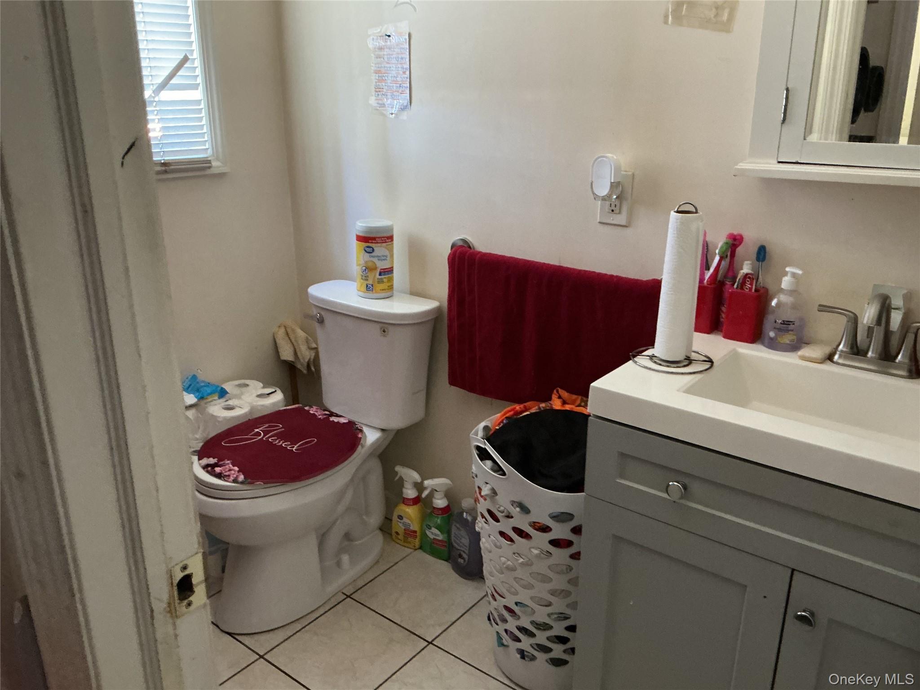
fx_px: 771
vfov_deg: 48.2
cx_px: 460
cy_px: 345
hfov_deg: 61.7
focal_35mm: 29
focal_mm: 3
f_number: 1.8
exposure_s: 1/30
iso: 320
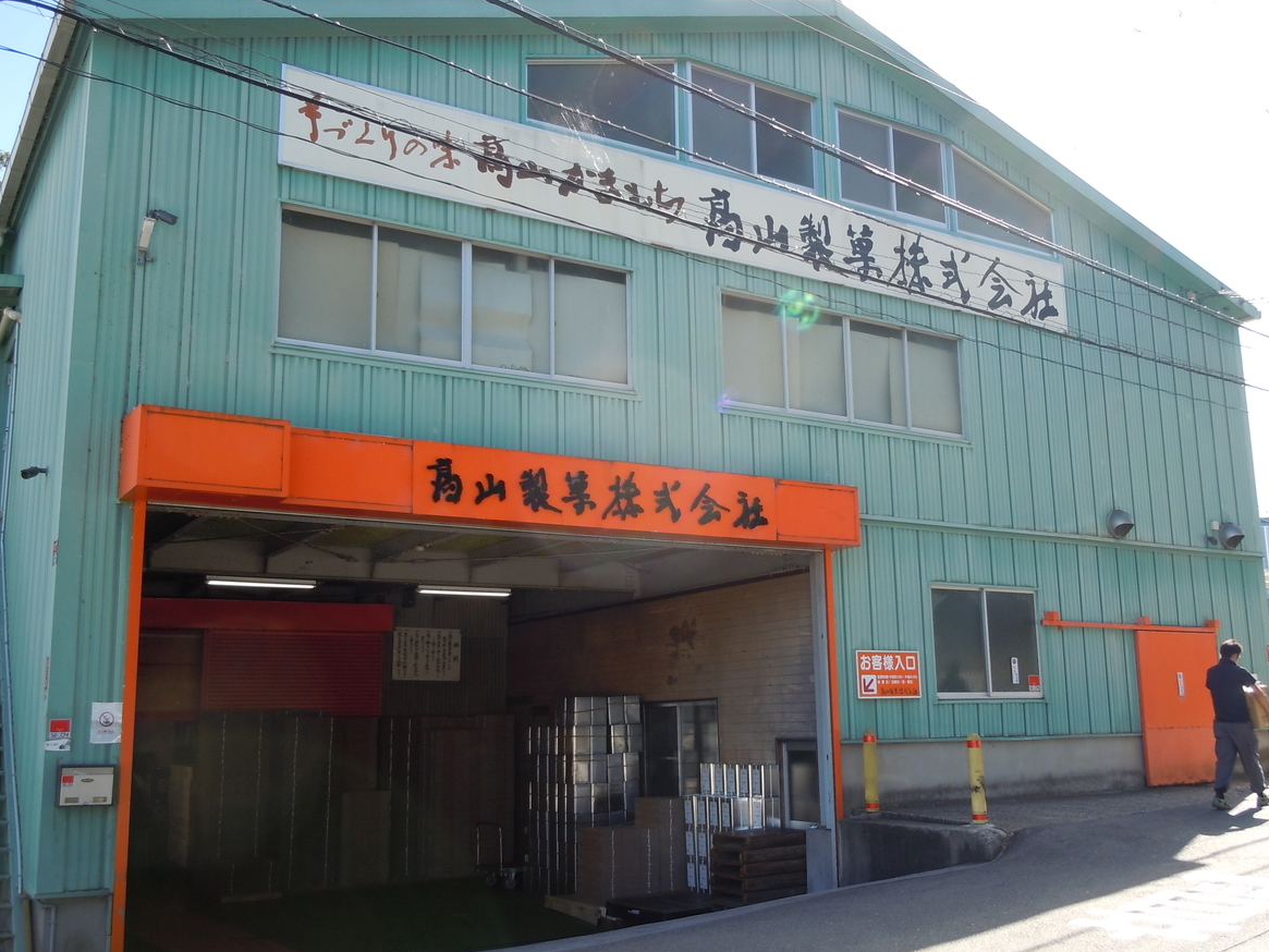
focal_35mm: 34
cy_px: 464
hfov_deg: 53.9
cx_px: 652
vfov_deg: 41.8
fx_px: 1247
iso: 100
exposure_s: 1/160
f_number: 4
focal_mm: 5.9
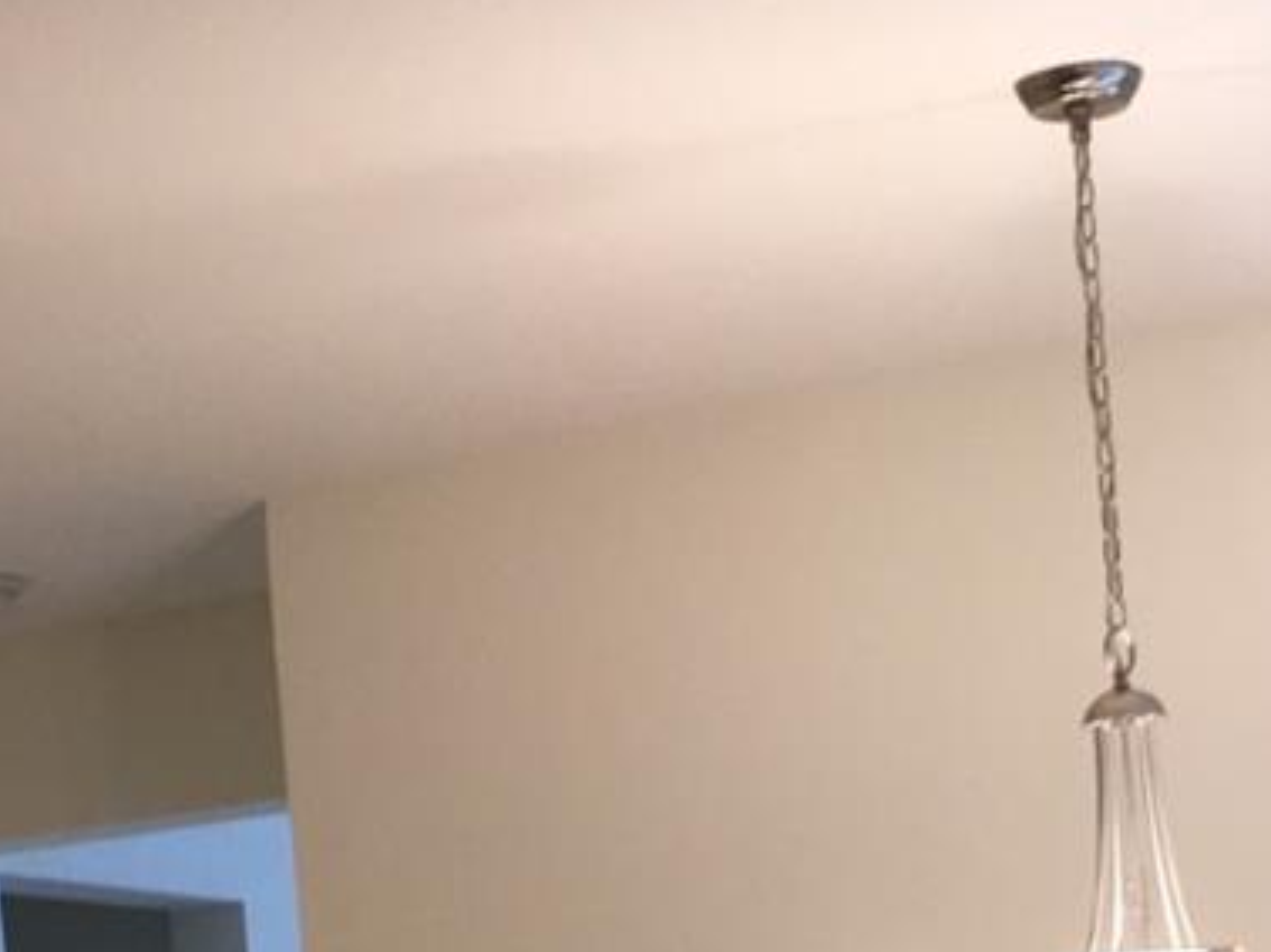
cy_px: 1531
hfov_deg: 17.1
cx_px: 609
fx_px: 4220
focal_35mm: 115
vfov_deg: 12.1
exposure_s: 1/30
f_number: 2.2
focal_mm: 4.15
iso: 64
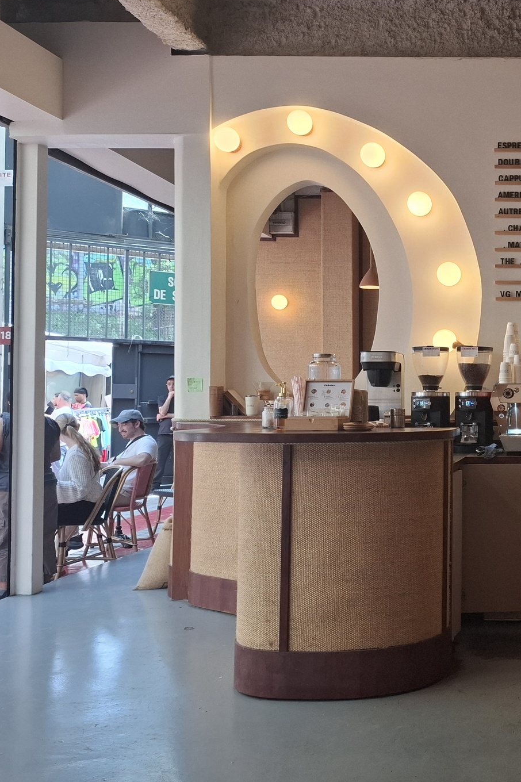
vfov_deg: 50.7
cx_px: 580
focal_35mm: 38
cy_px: 384
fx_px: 825
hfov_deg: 31.0
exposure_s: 1/100
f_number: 1.8
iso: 160
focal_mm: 5.54
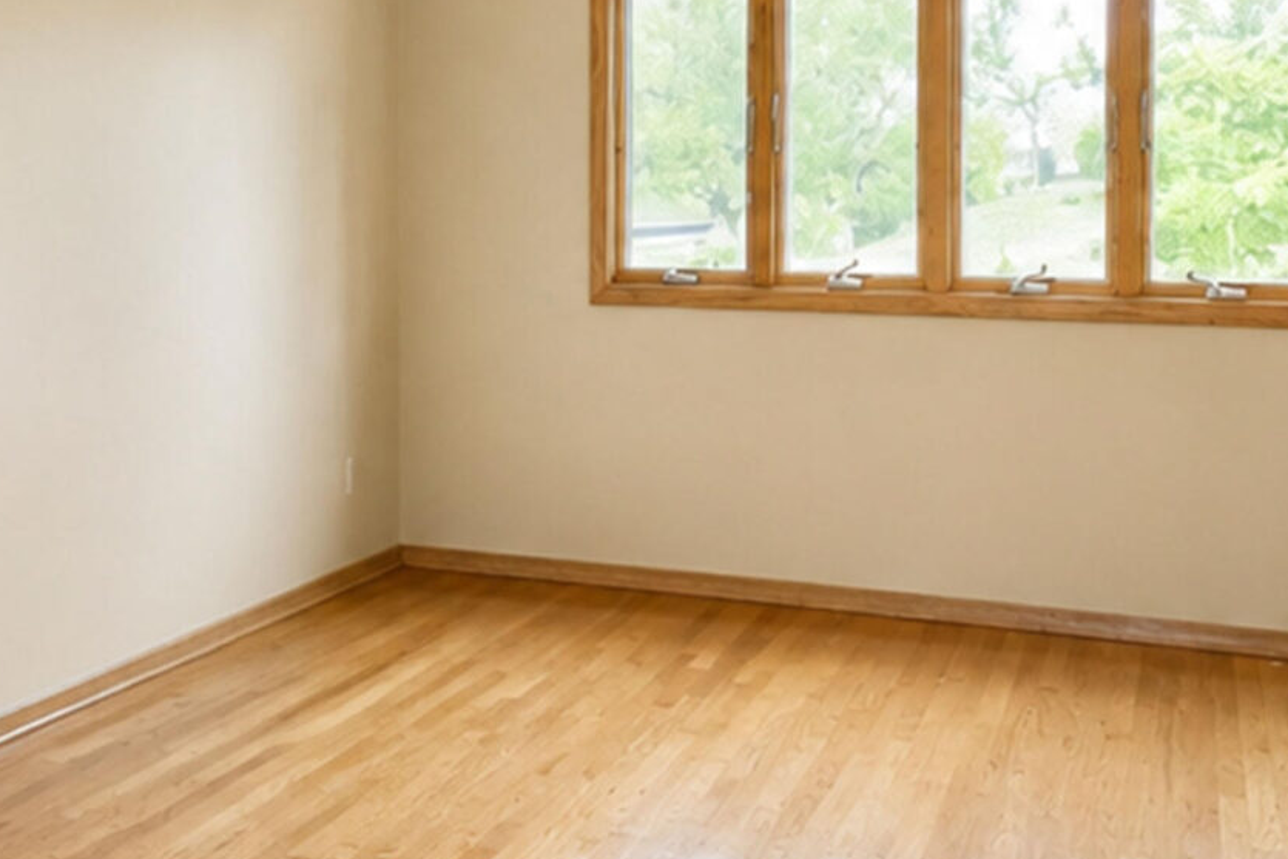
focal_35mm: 46
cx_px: 361
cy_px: 200
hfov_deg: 41.8
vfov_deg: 28.8
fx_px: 1646
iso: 2000
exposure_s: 1/60
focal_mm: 10
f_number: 8
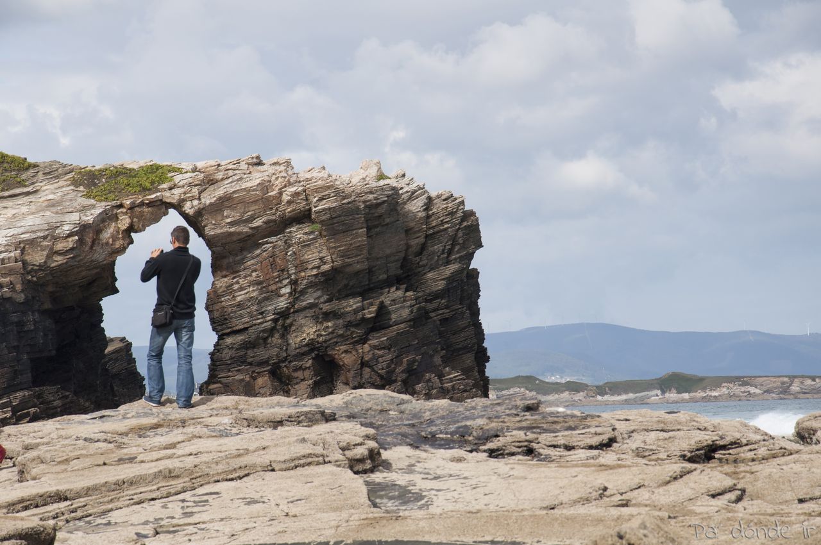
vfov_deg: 8.7
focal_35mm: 158
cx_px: 410
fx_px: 3587
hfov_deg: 13.1
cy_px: 272
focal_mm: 105
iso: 200
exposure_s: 1/500
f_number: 10
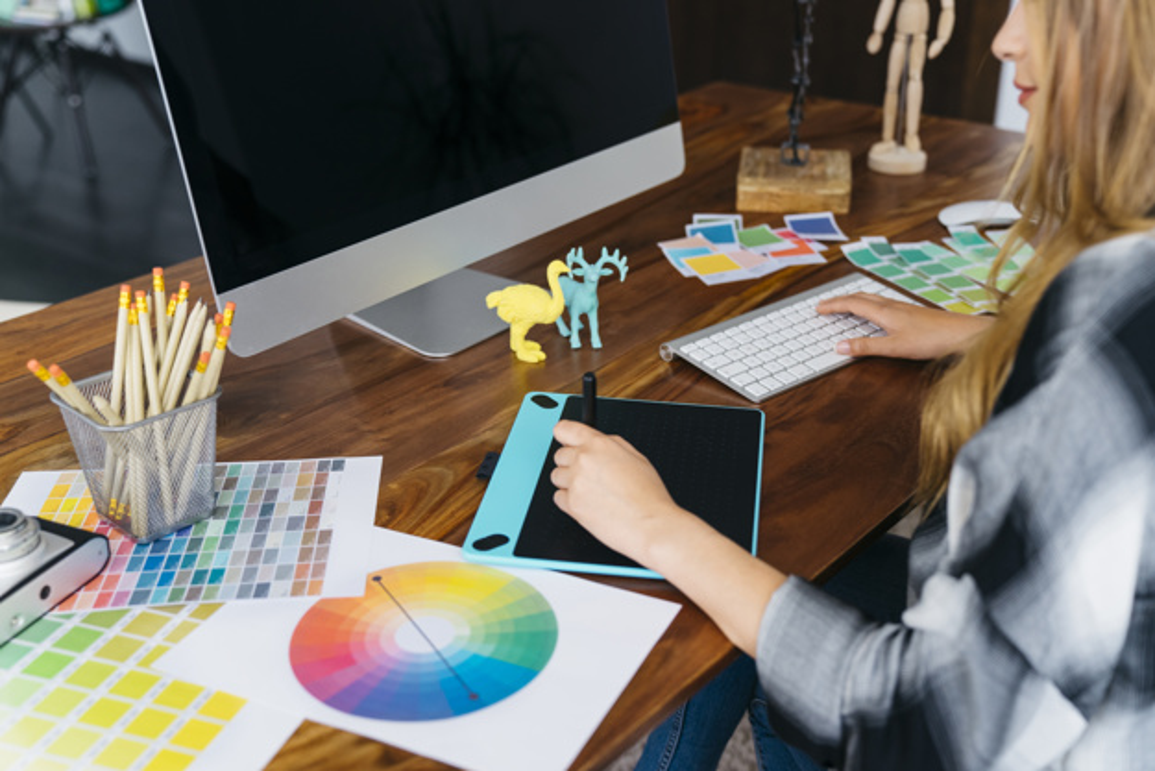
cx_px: 578
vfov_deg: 31.2
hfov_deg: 45.4
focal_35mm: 43
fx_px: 1380
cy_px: 386
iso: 400
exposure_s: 1/40
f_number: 2.8
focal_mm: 43
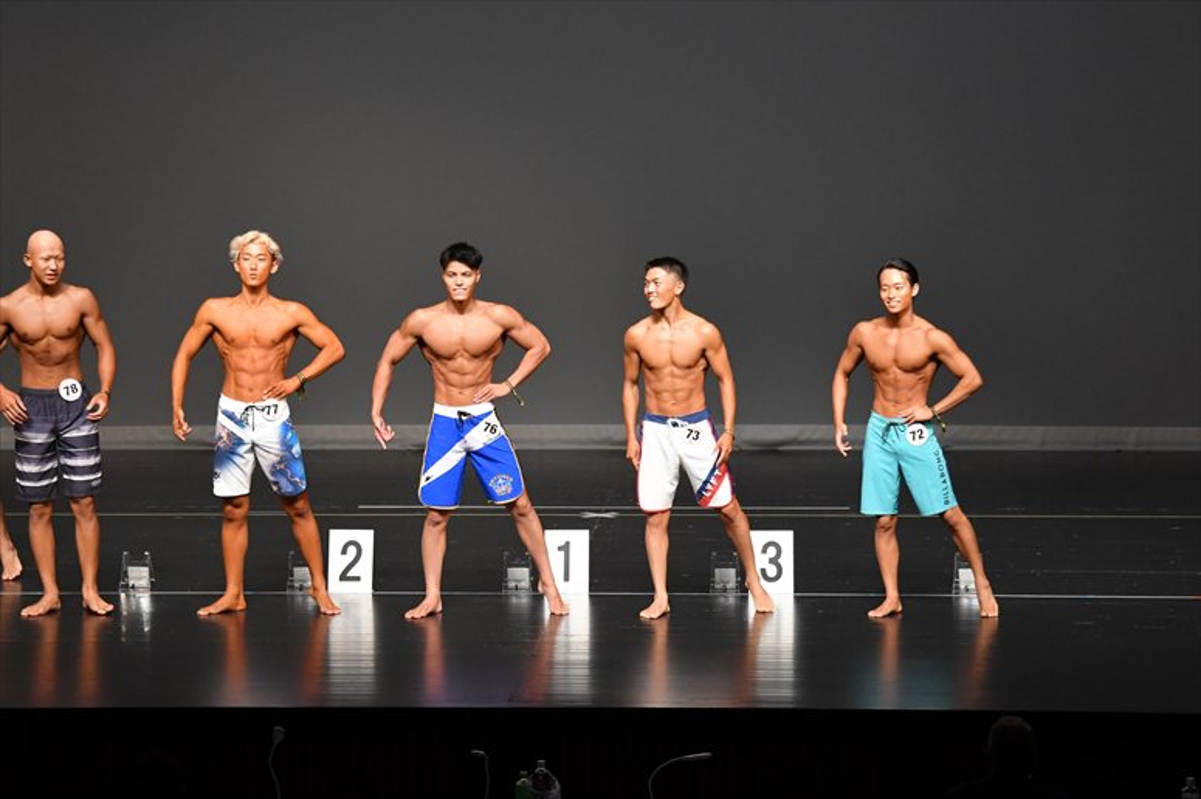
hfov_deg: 12.2
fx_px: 5602
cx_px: 600
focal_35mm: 168
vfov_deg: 8.2
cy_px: 400
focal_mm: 112
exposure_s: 1/400
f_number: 5.6
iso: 2500
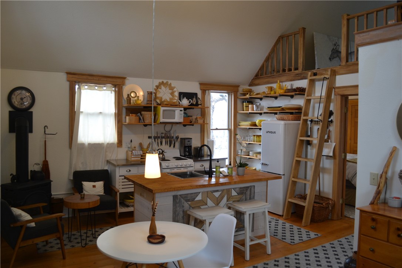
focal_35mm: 27
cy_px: 134
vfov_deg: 47.9
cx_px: 201
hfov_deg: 67.4
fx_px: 301
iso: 400
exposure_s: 1/60
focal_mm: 18
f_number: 4
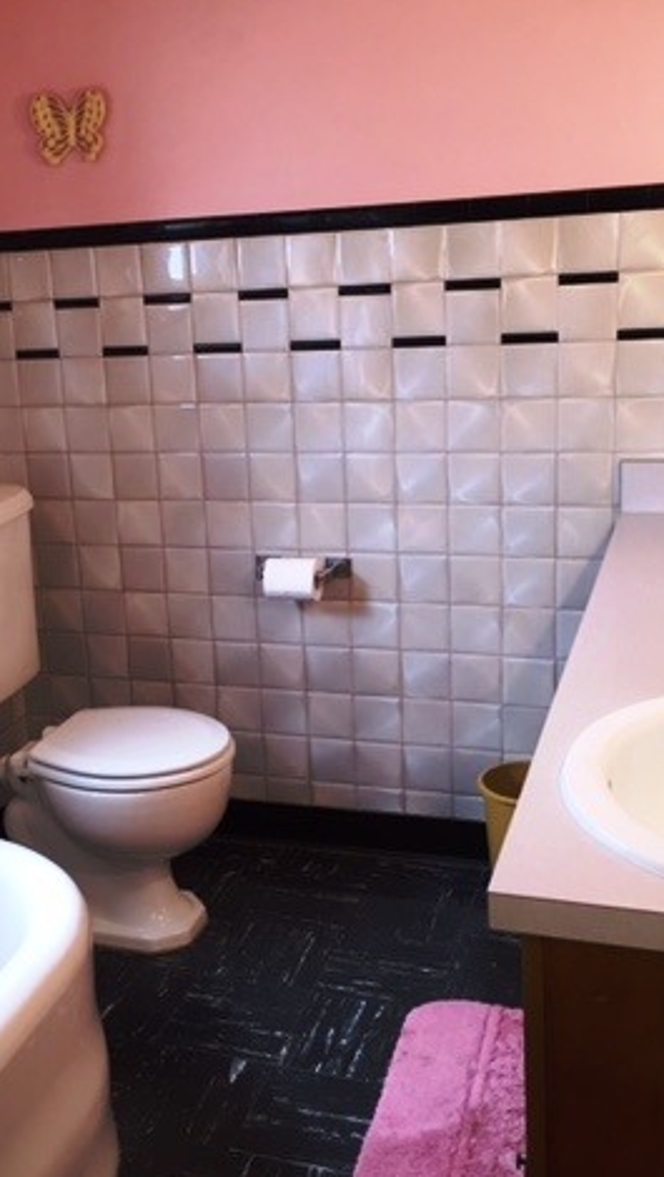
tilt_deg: -15.3
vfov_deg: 47.3
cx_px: 175
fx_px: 1344
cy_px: 583
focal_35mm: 43
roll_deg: +3.8
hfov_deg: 27.4
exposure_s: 1/30
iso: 64
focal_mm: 4.15
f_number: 2.2
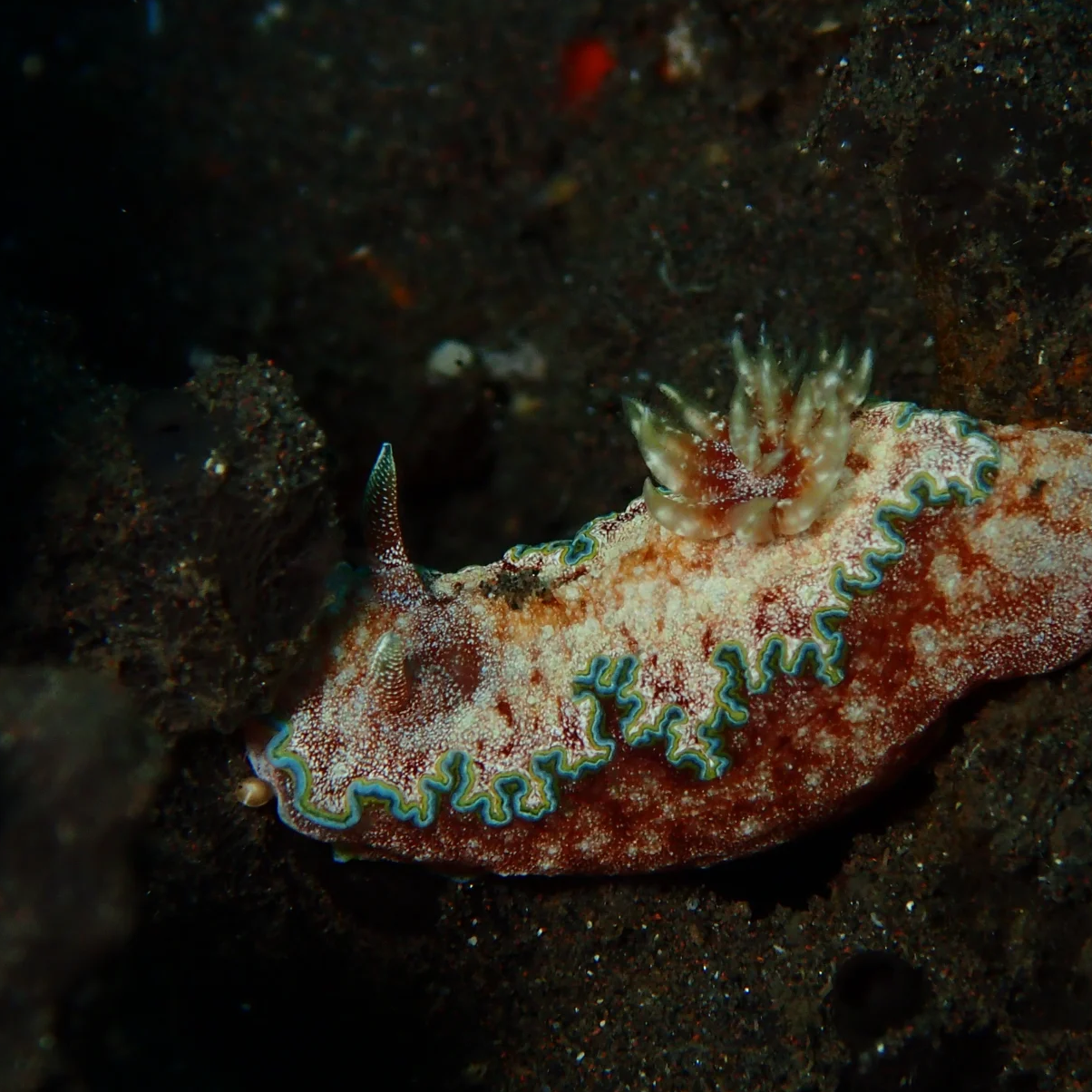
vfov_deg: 12.4
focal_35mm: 141
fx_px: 5032
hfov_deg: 12.4
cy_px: 535
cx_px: 616
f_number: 6.3
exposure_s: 1/200
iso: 200
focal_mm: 18
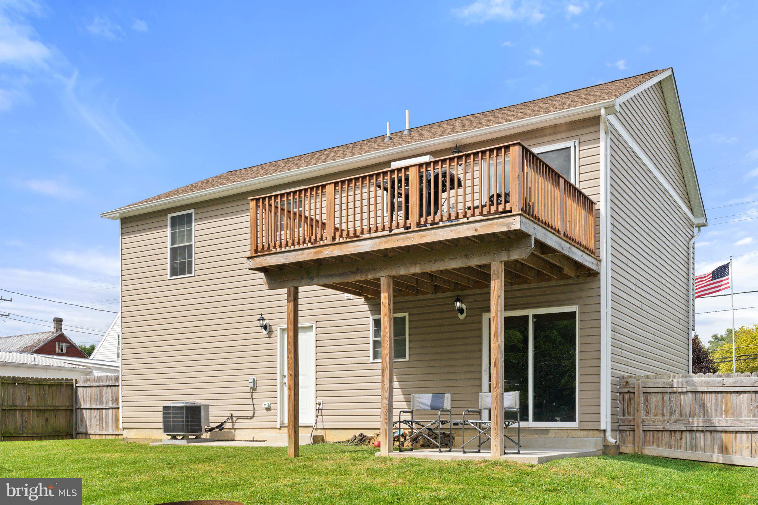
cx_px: 379
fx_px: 737
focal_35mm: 35
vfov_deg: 37.8
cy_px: 252
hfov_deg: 54.4
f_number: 8
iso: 640
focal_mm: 35
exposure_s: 1/1250
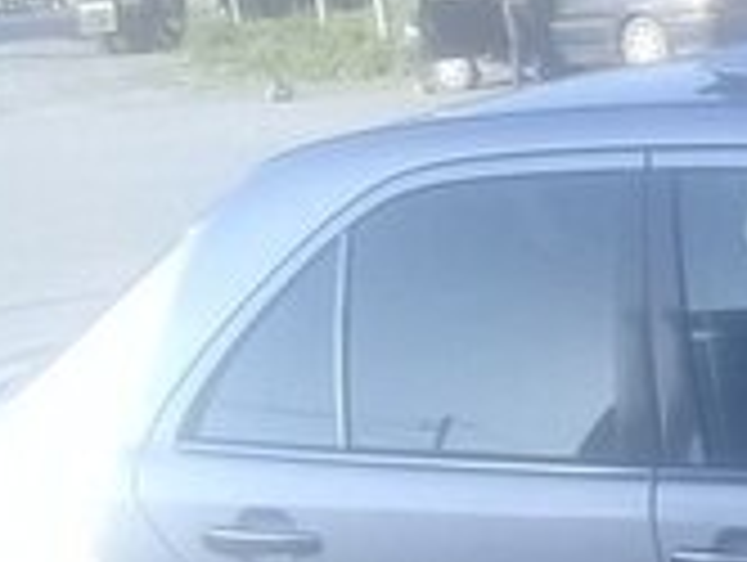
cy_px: 699
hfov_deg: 14.5
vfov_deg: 11.8
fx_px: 2658
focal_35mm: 123
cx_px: 1242
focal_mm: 3.3
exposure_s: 1/396
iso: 50
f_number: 2.2
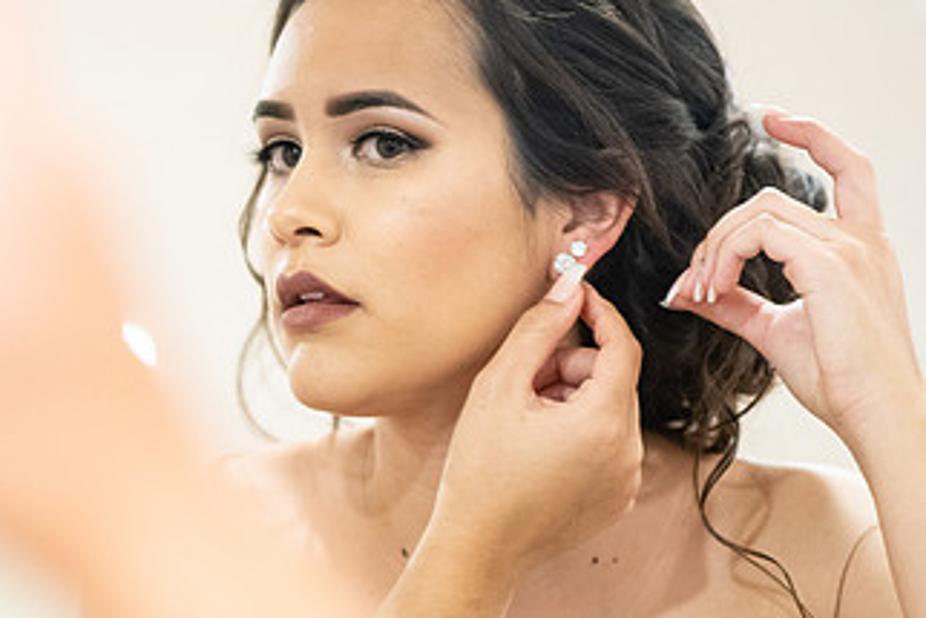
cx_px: 181
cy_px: 369
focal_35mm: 153
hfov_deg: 13.3
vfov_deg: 9.0
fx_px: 3937
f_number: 2.2
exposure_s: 1/200
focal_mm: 85
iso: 2500
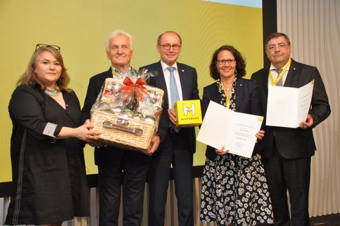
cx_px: 170
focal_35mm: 42
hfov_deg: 46.5
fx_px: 396
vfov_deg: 31.8
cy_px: 113
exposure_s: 1/80
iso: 500
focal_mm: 28
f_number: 5
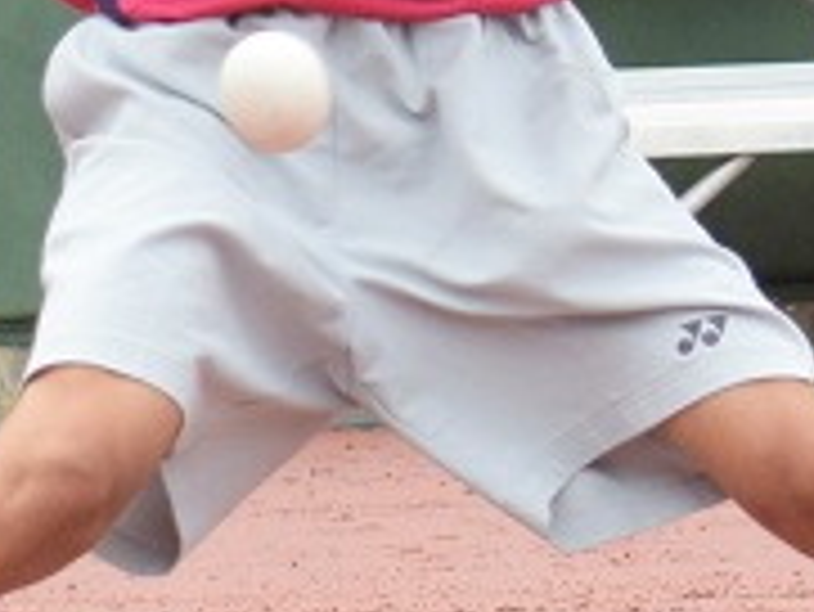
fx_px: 13460
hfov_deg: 3.5
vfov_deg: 2.6
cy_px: -387
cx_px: 526
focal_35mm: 572
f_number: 4.5
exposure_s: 1/1600
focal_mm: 72
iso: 500
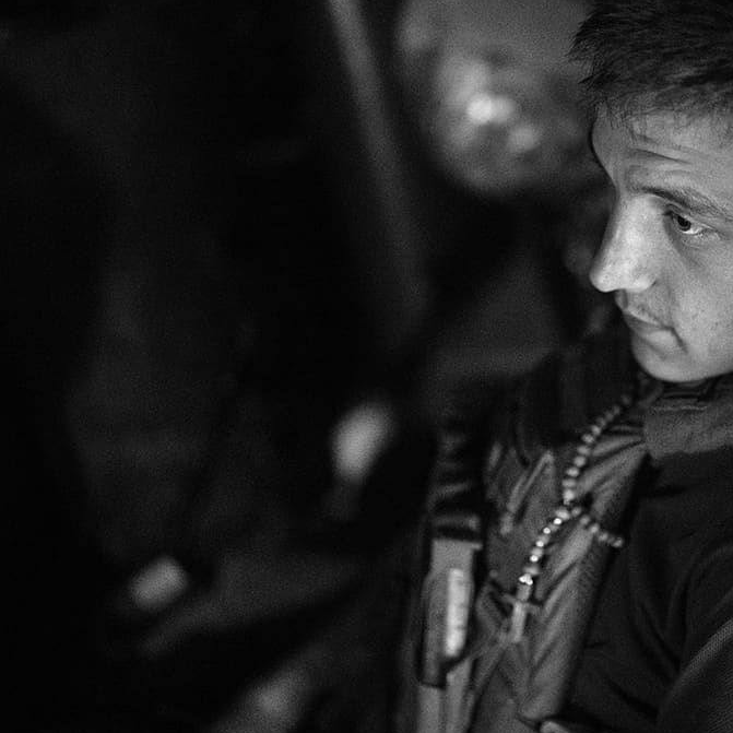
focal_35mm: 76
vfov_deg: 22.7
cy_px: 310
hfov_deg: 22.4
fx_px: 1821
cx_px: 603
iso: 6400
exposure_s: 1/80
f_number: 1.2
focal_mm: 50
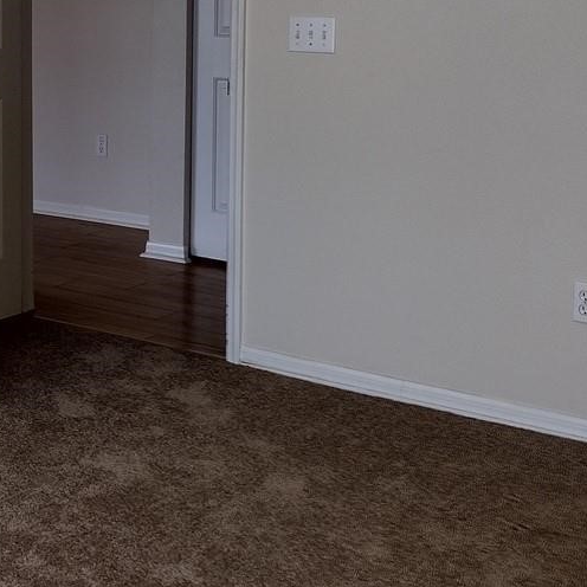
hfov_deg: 21.6
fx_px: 1477
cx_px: -17
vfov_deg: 22.0
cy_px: 77
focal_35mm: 77
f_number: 1.7
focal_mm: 4.71
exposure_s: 1/120
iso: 131
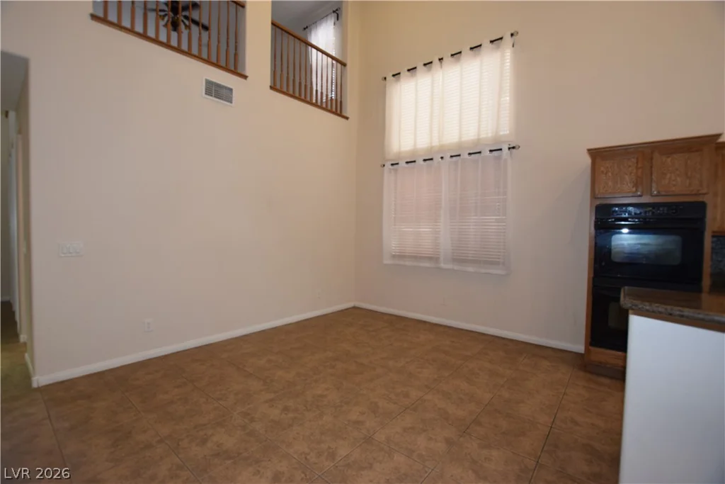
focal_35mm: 15
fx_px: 302
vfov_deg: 77.3
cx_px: 362
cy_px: 242
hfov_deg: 100.4
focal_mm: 10
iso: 800
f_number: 4.5
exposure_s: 1/80
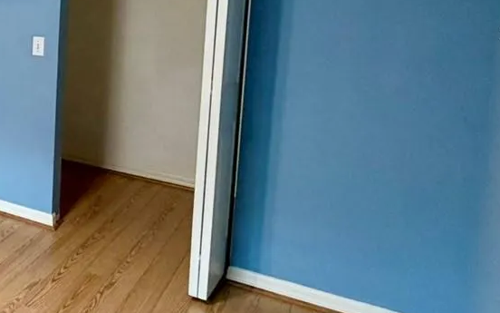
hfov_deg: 34.1
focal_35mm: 43
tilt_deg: -6.1
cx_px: -139
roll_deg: -0.9
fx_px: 586
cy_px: 34
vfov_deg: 28.7
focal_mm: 2.22
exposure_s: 1/120
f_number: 2.2
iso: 320
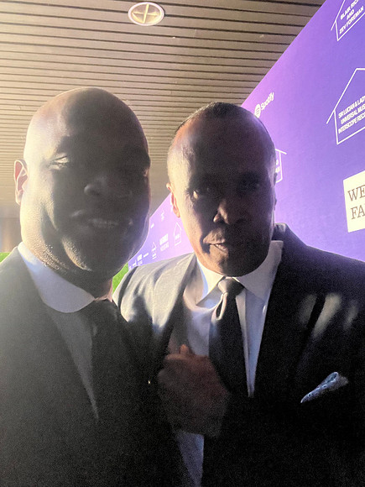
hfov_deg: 46.8
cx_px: 182
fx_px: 422
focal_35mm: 30
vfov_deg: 60.0
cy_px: 244
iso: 640
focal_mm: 2.71
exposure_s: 1/30
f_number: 2.2
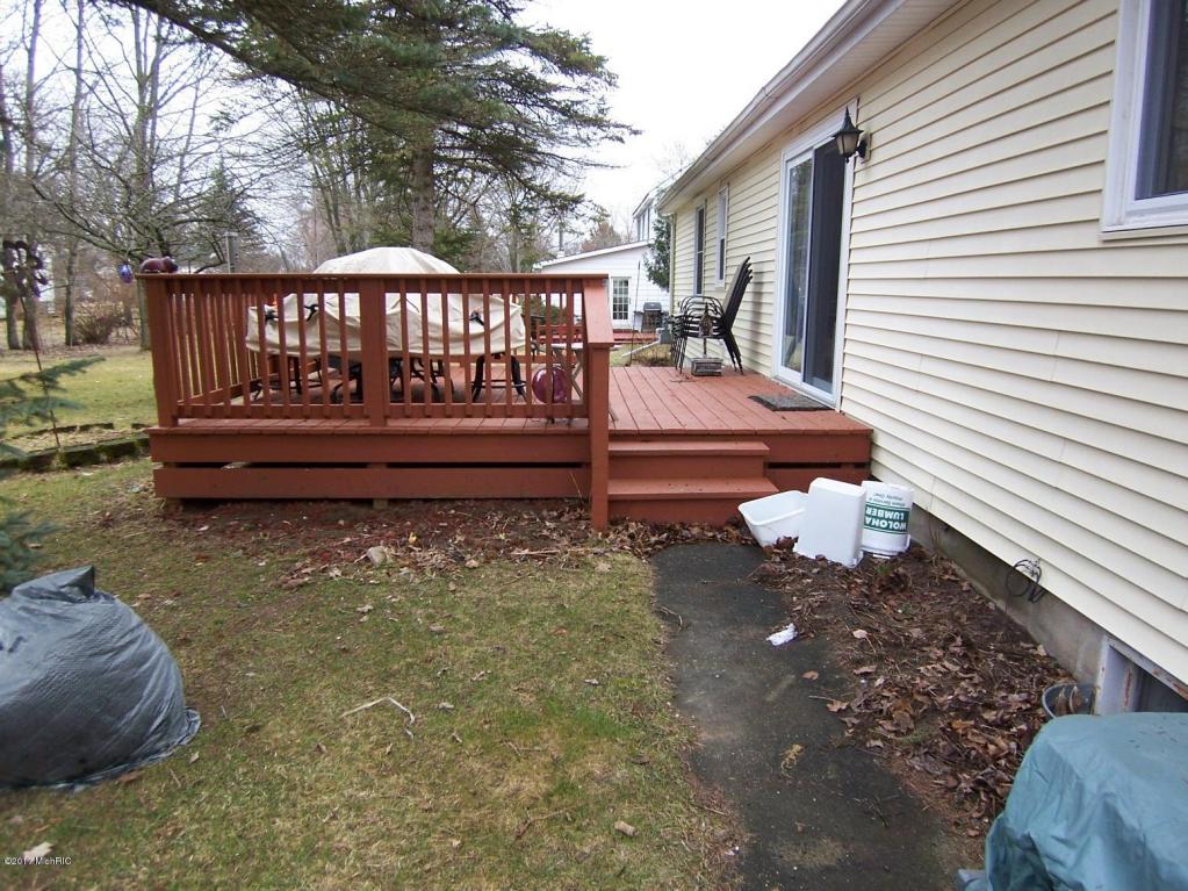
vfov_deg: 58.9
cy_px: 446
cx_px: 594
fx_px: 789
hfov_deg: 73.9
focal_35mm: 23
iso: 64
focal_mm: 3.8
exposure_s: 1/250
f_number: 2.8
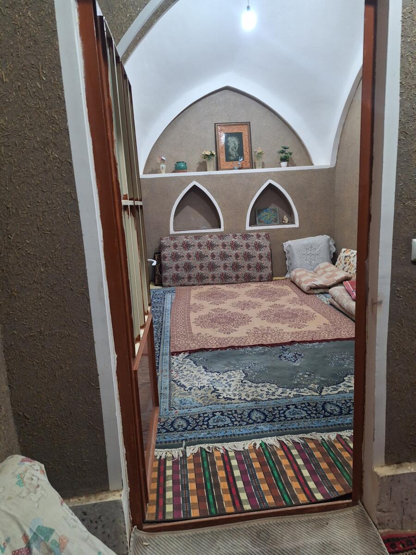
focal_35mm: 23
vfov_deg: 73.9
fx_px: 369
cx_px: 208
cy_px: 278
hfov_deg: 58.9
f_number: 1.8
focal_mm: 5.54
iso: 250
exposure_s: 1/50
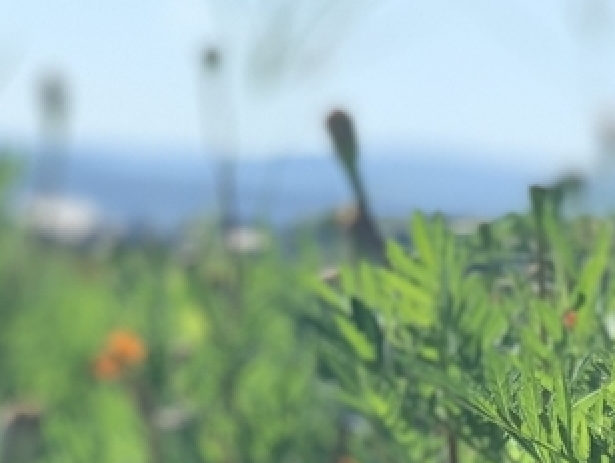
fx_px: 3611
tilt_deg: -8.6
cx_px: 609
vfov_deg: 7.1
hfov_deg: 9.7
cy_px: 876
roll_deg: -4.5
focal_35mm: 203
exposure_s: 1/666
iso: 16
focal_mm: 6
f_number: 2.4
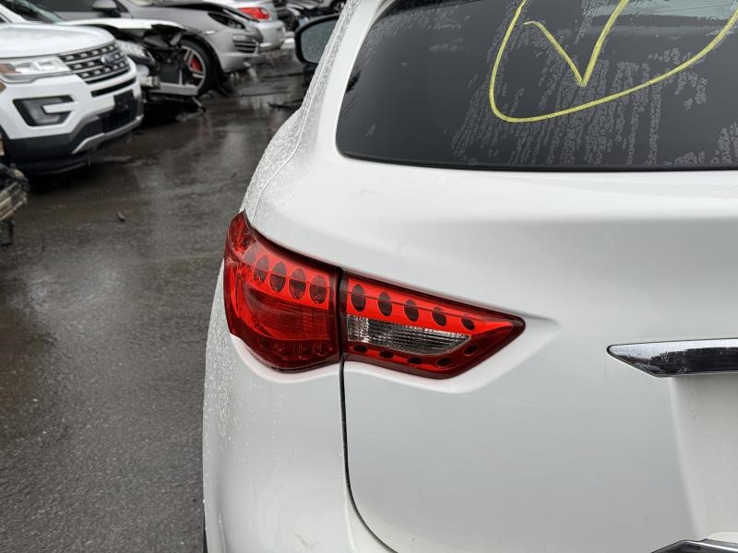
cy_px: 276
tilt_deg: -16.3
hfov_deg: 39.7
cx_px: 369
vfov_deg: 30.3
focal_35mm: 48
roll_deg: +0.8
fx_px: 1023
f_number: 1.78
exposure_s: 1/477
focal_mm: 6.86
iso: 64
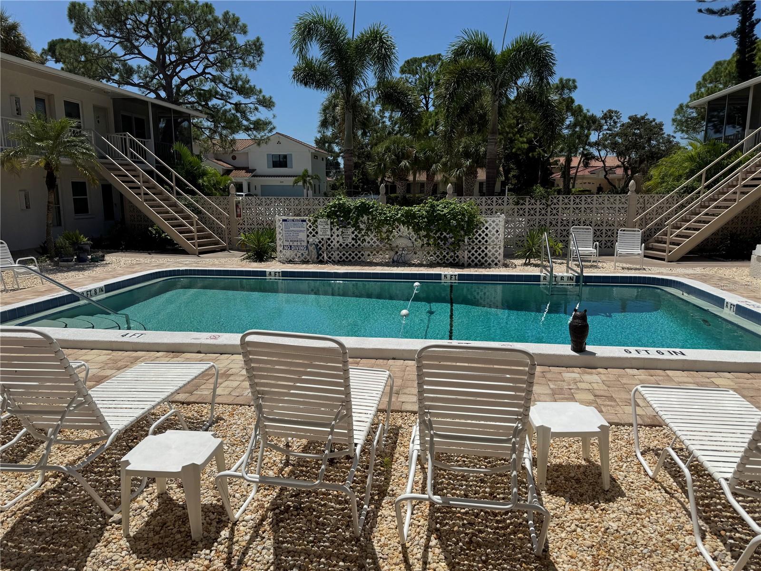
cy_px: 286
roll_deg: +0.2
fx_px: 528
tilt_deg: -11.1
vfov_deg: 56.8
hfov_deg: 71.6
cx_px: 380
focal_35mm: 24
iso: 80
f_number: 1.78
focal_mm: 6.76
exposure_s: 1/10417
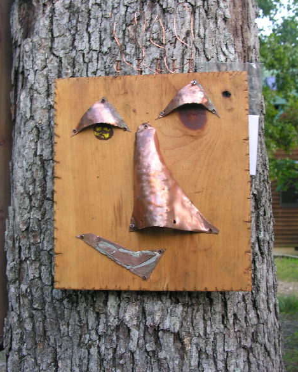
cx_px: 150
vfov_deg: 38.0
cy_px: 190
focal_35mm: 49
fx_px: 540
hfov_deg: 30.8
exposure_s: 1/12
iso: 50
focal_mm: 11.8
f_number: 3
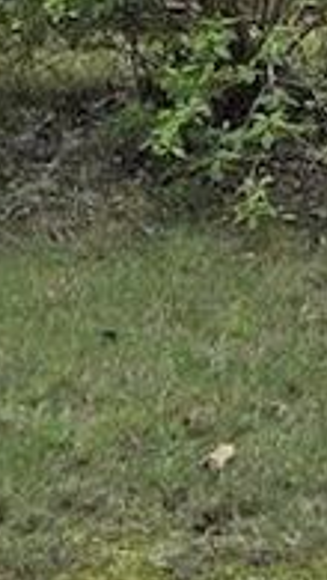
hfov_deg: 6.9
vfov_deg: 11.8
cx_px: 285
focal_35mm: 175
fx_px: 2692
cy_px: -260
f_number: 1.8
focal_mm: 5.4
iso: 25
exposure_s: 1/1058
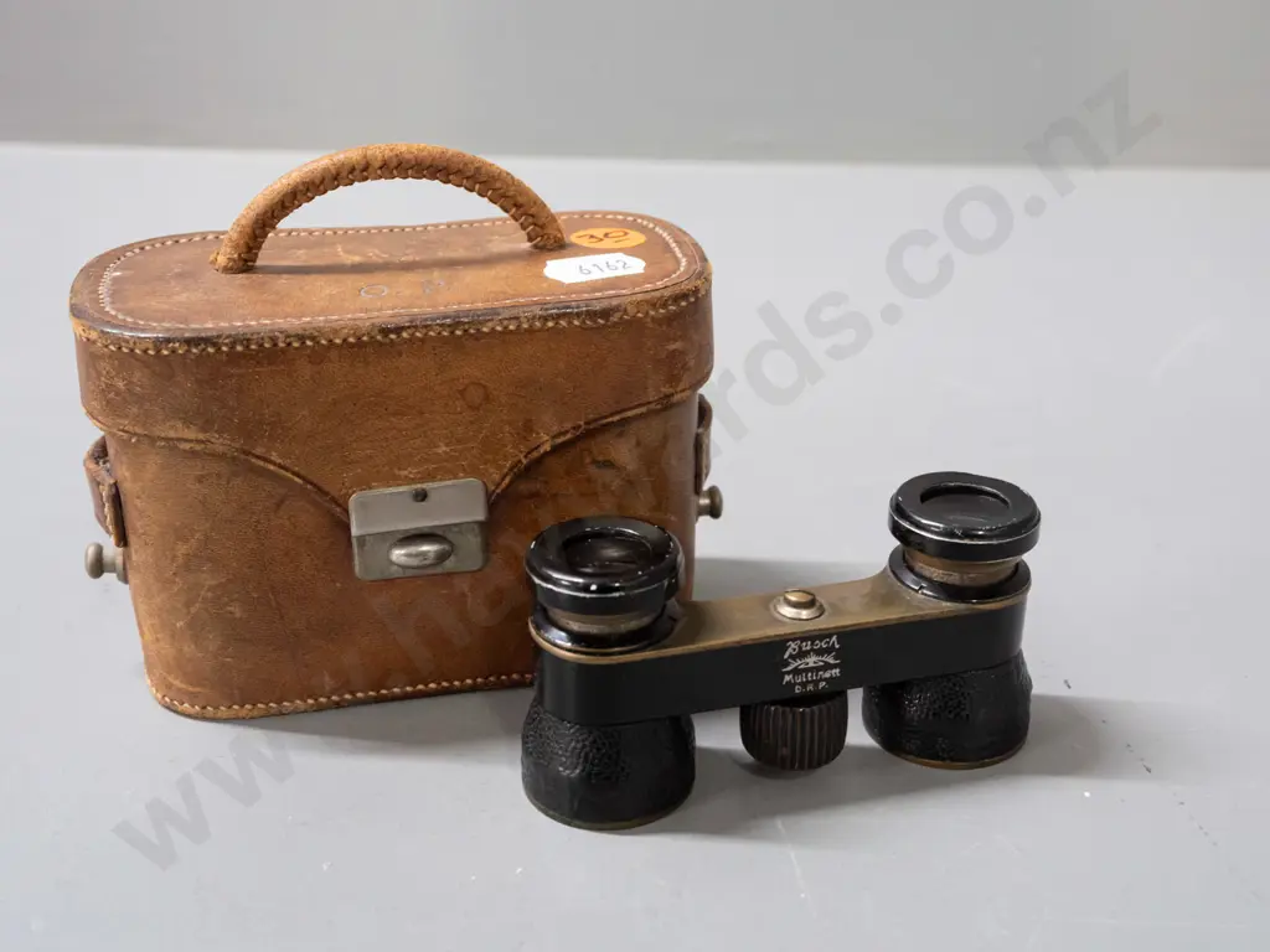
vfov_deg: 36.0
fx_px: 1468
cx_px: 635
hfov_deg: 46.8
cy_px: 476
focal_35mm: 40
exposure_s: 1/50
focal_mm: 20
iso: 3200
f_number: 5.6
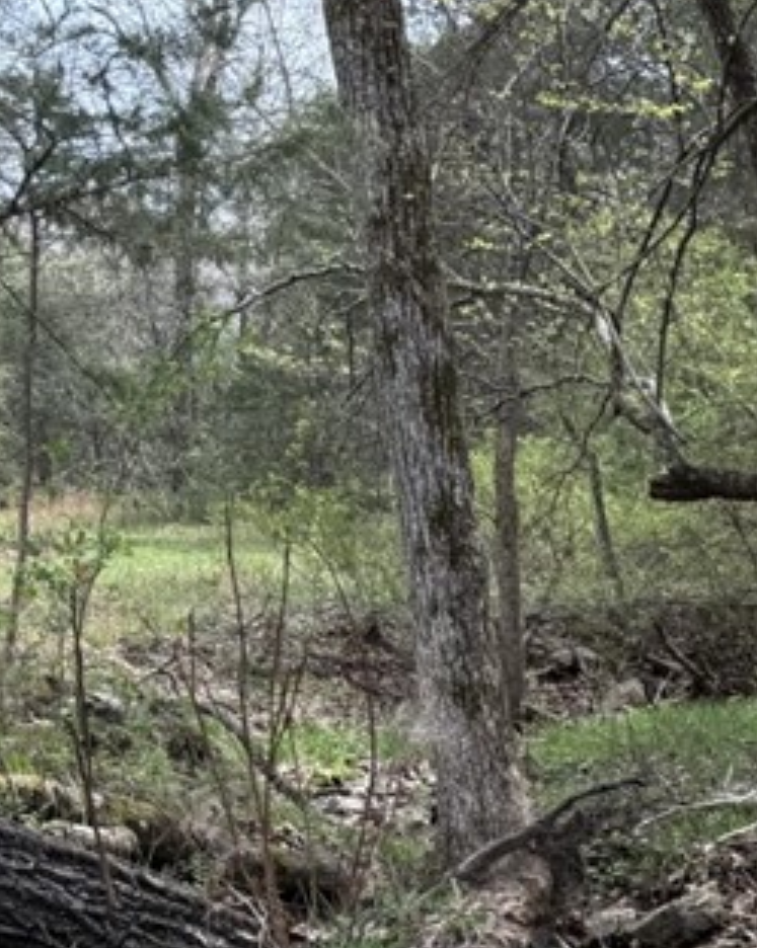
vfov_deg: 23.8
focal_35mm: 77
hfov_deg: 16.6
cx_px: 1353
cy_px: 927
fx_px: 2160
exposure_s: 1/1192
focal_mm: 6.76
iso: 100
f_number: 1.78
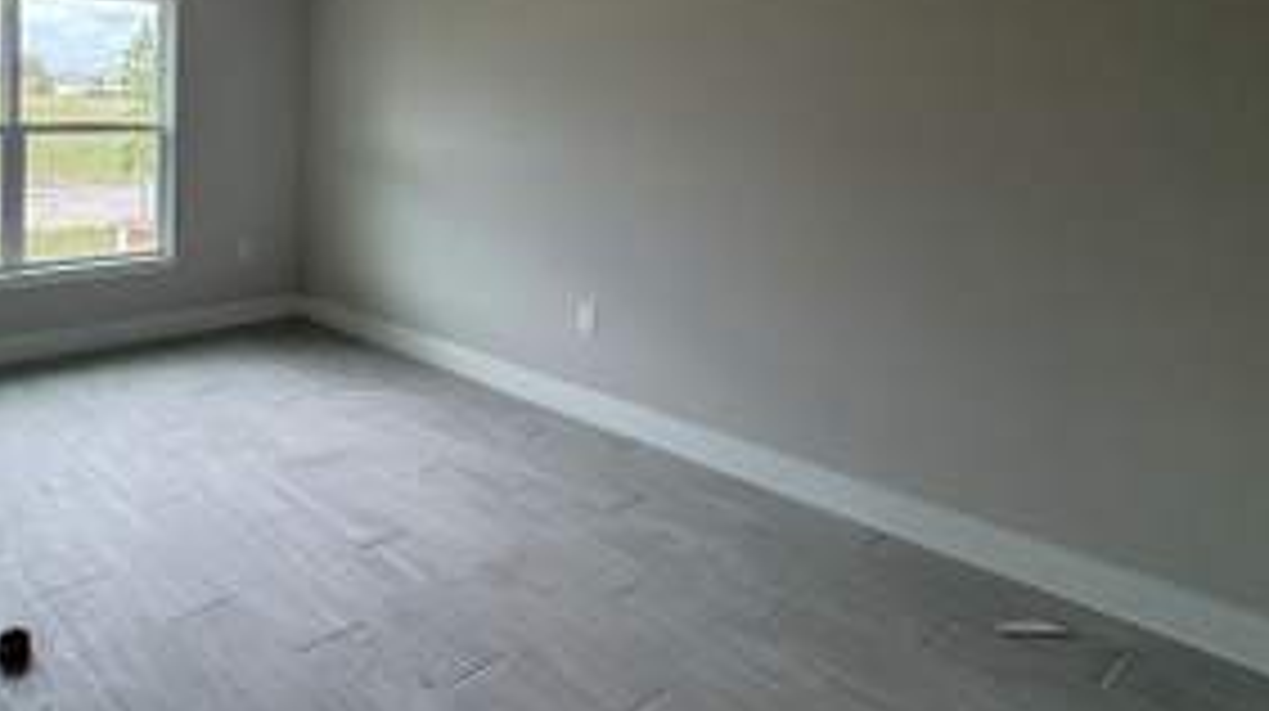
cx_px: 274
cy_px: 130
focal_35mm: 26
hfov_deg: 66.1
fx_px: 874
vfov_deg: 42.1
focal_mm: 2.22
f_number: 2.2
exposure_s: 1/99
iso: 50
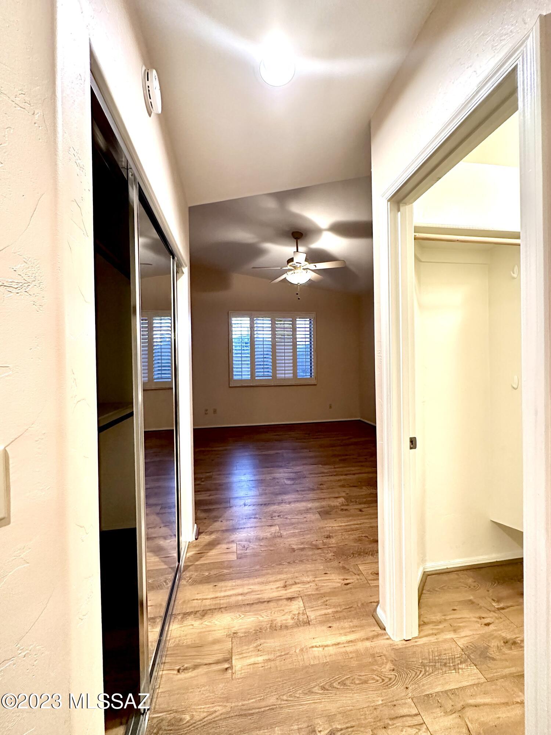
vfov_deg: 102.1
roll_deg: +1.3
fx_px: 297
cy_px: 368
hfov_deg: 85.7
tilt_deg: -0.6
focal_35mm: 14
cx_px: 276
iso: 800
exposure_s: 1/60
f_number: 2.2
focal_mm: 2.22
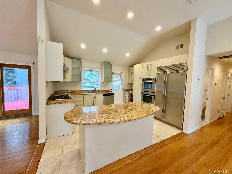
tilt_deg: -3.1
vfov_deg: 85.7
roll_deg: -1.7
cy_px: 87
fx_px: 94
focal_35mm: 14
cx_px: 116
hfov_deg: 102.1
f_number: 2.2
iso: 200
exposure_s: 1/120
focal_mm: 2.22
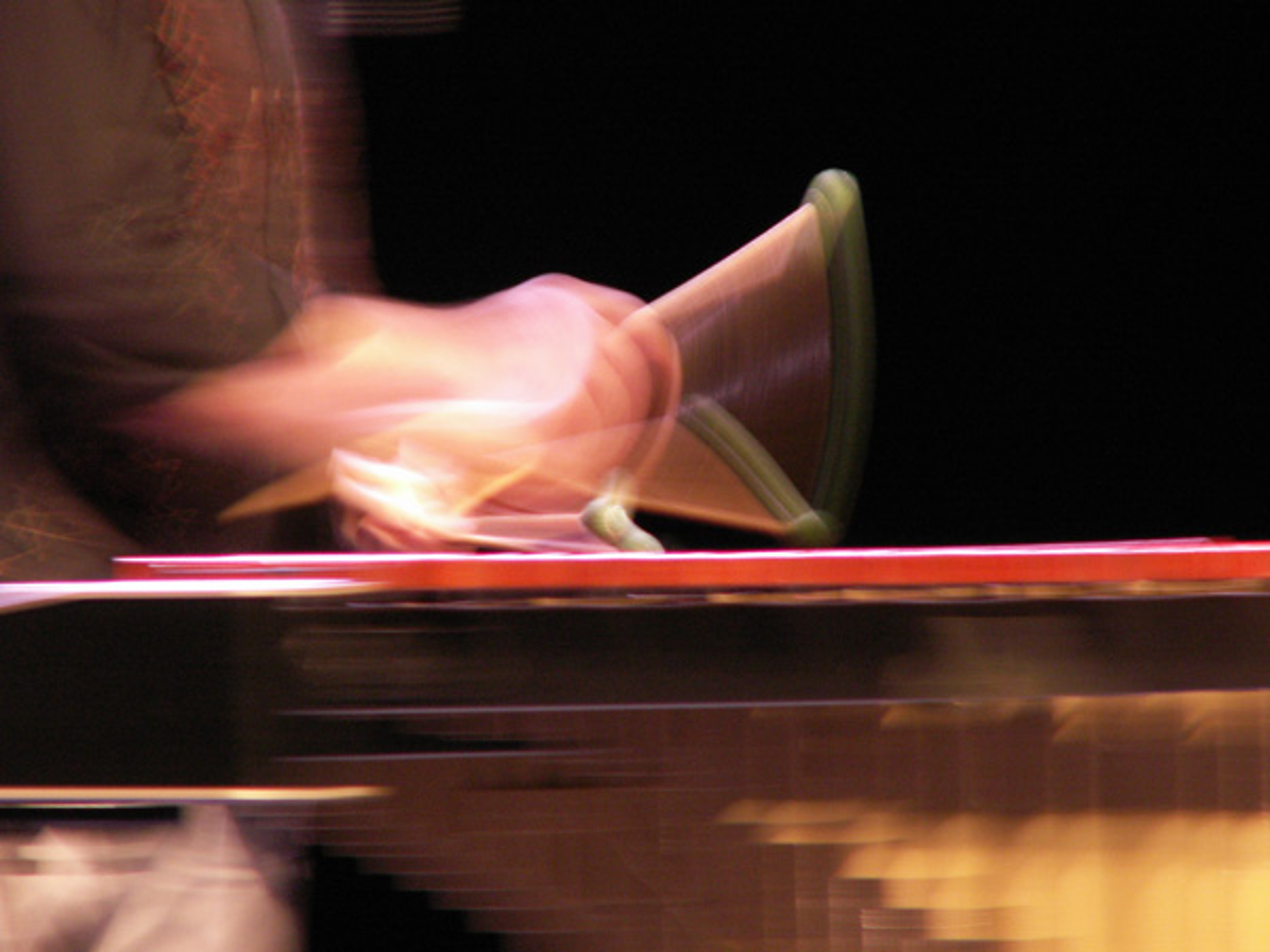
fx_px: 15409
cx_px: 635
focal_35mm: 420
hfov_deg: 4.7
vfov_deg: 3.5
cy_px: 476
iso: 160
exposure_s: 1/5
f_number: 4.5
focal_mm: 69.45
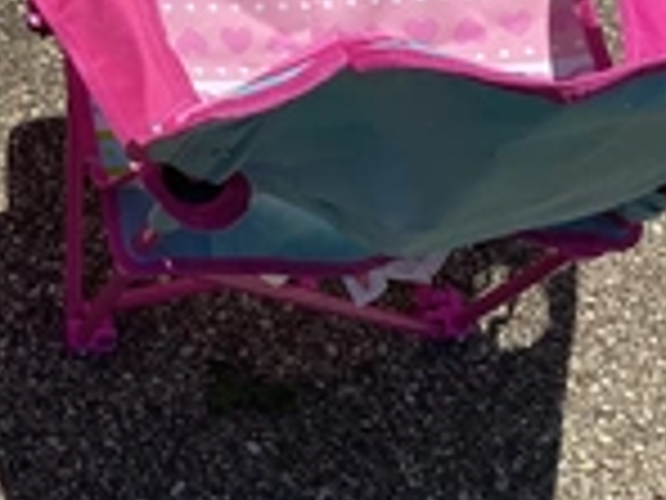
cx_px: -130
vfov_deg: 17.1
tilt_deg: -64.4
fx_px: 1616
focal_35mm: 84
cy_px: -32
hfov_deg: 21.6
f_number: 2.4
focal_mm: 3.3
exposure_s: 1/2037
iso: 25
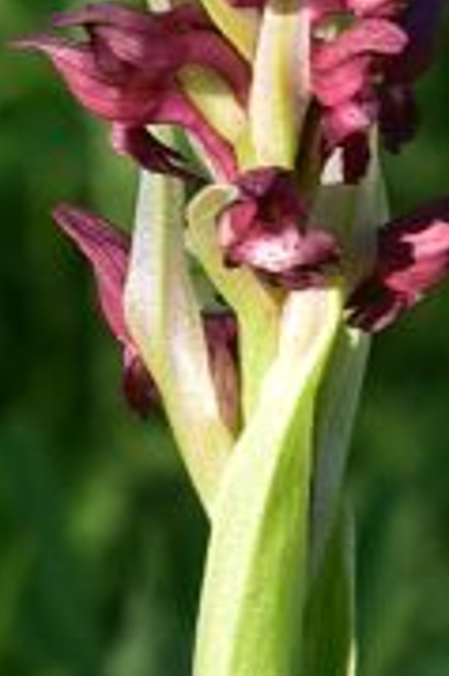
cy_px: 736
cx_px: 240
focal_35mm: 364
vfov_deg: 5.6
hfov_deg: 3.8
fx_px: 6823
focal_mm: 50
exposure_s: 1/100
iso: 160
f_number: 8
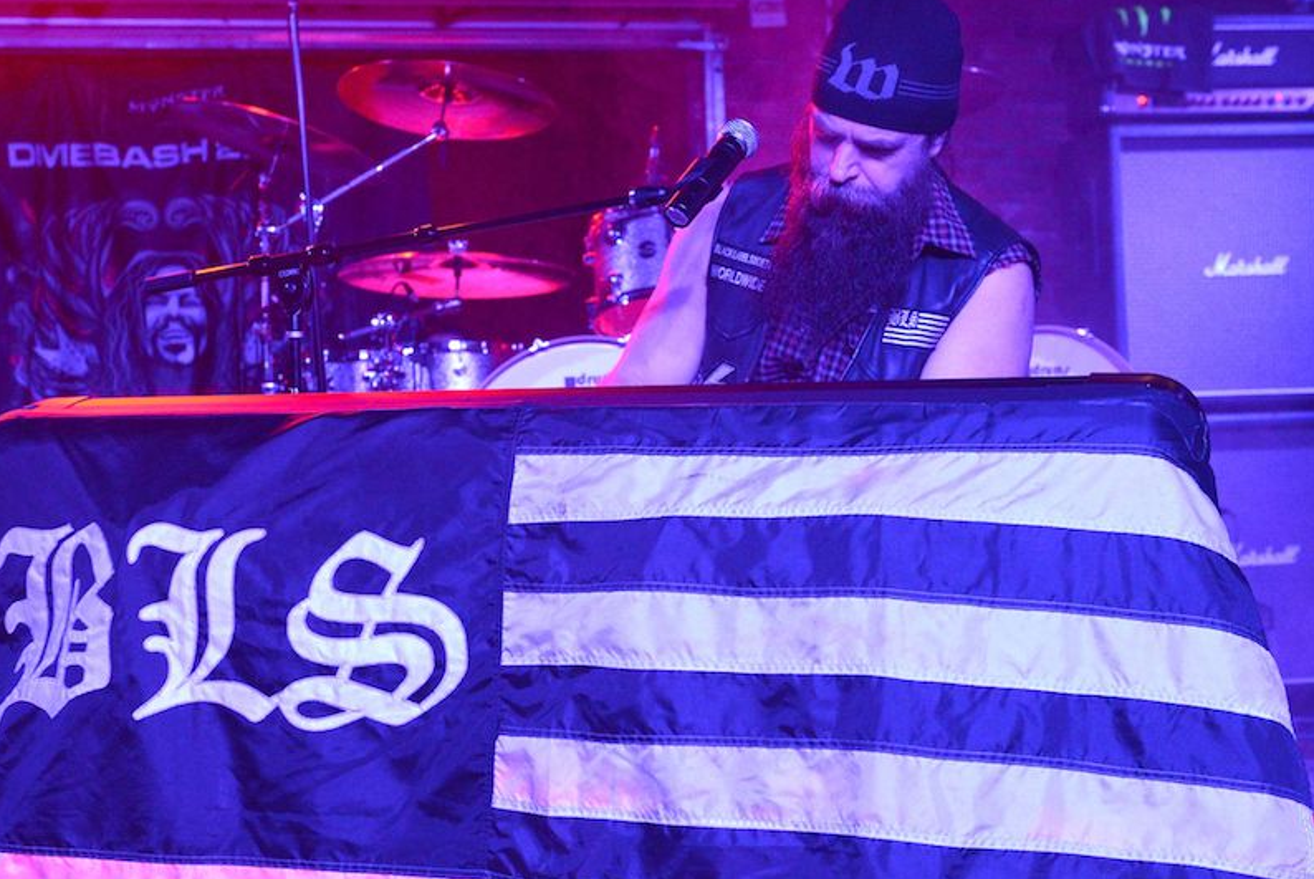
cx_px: 604
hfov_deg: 34.4
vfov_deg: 23.4
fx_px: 2119
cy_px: 454
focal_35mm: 58
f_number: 4
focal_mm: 36
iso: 4000
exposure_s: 1/320
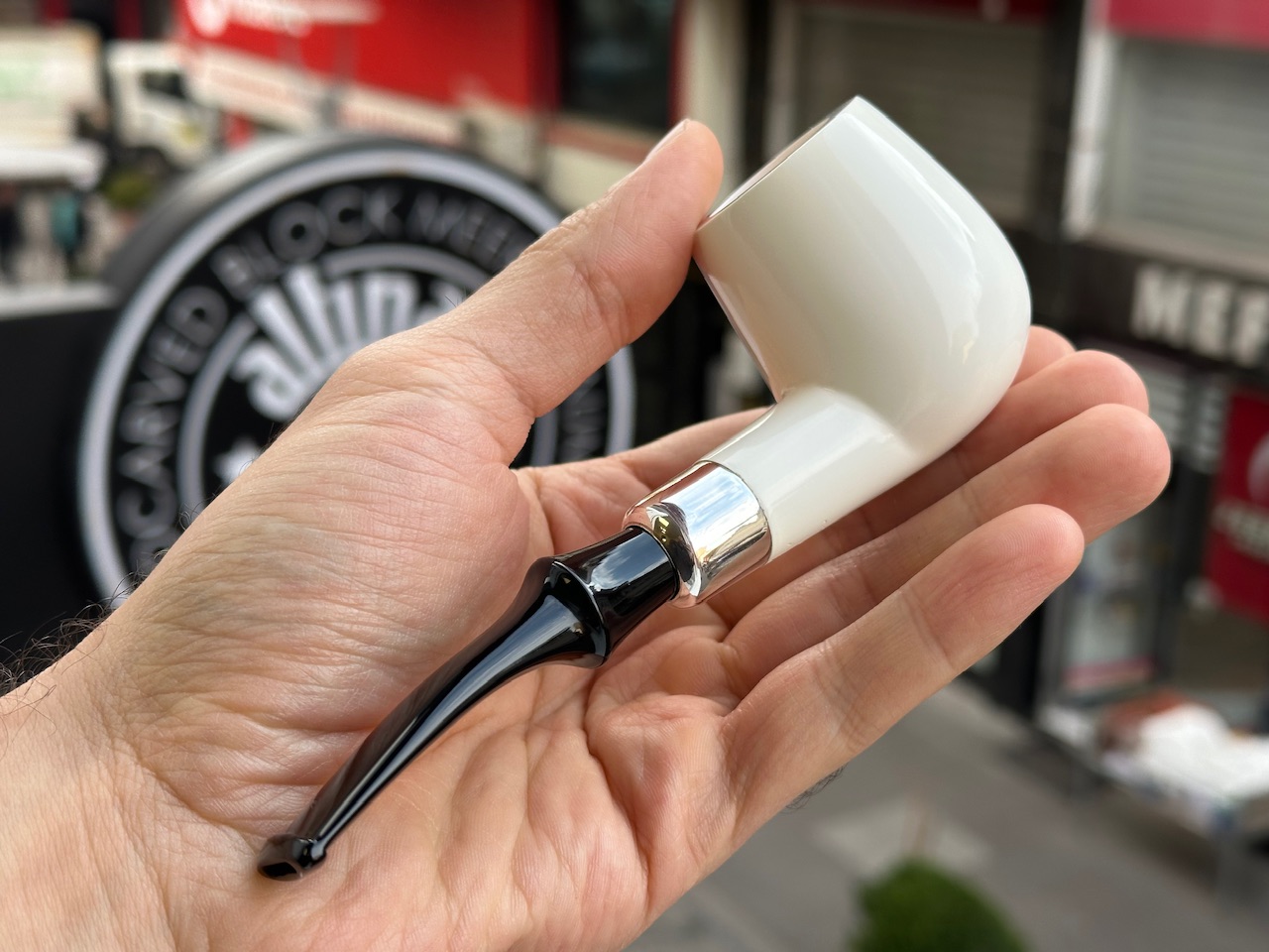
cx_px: 634
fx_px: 1760
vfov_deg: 30.3
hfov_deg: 39.7
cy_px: 476
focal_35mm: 48
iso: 64
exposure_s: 1/415
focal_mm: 6.86
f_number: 1.78
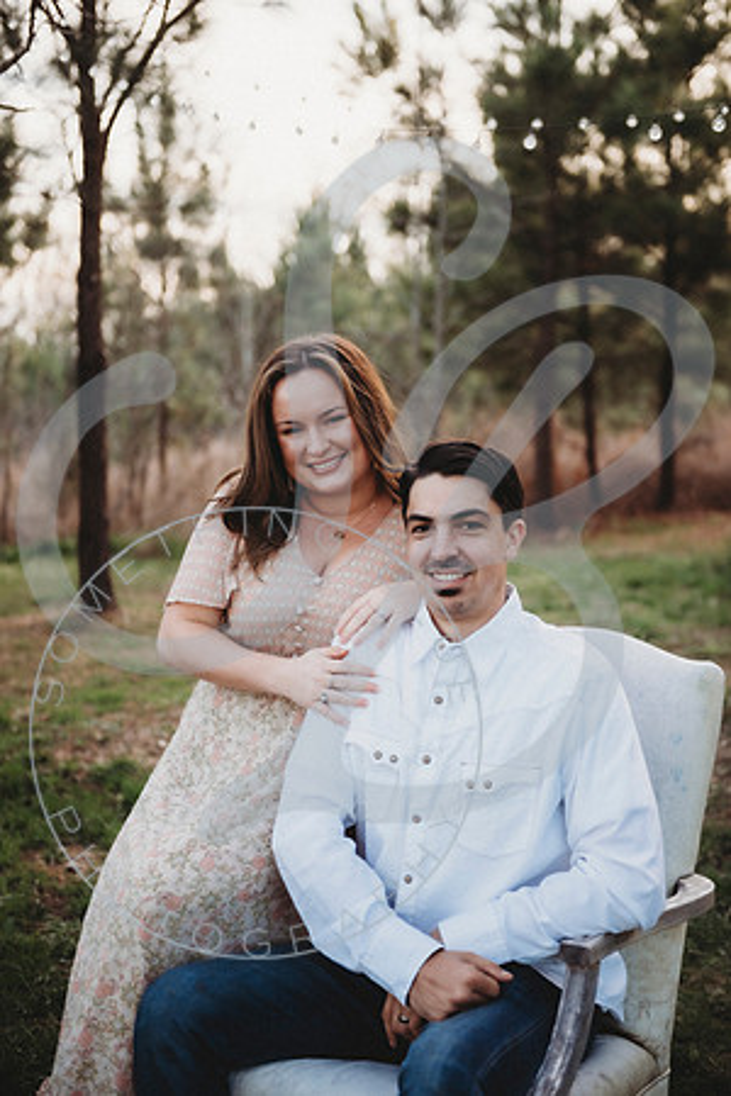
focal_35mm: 56
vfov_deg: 35.6
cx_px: 366
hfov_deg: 24.2
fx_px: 1706
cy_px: 548
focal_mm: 56
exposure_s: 1/250
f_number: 2.8
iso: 100
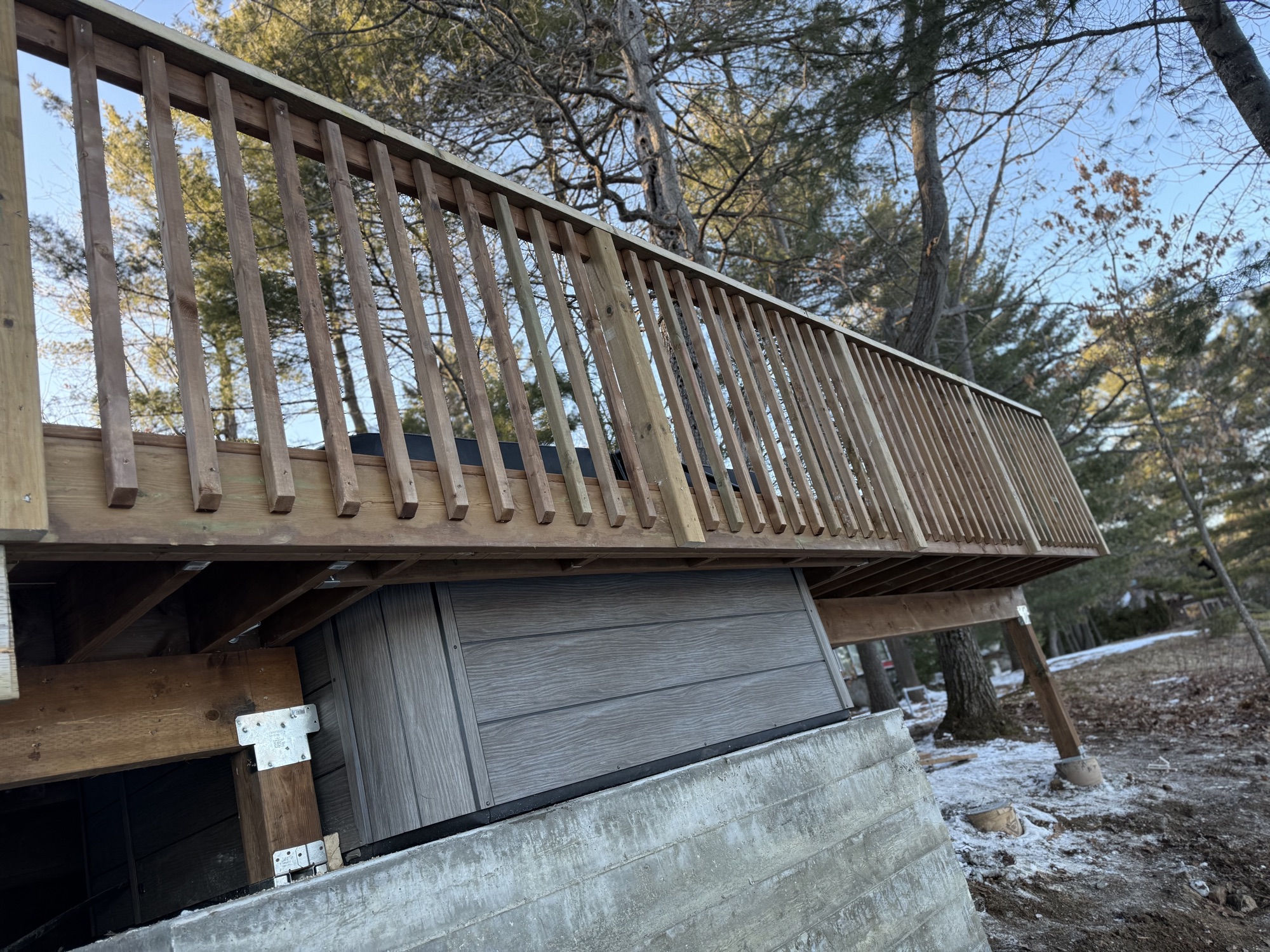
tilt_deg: +17.1
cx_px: 635
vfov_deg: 56.8
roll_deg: +16.9
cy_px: 476
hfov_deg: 71.6
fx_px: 881
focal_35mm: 24
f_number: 1.78
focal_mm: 6.76
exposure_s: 1/261
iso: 100
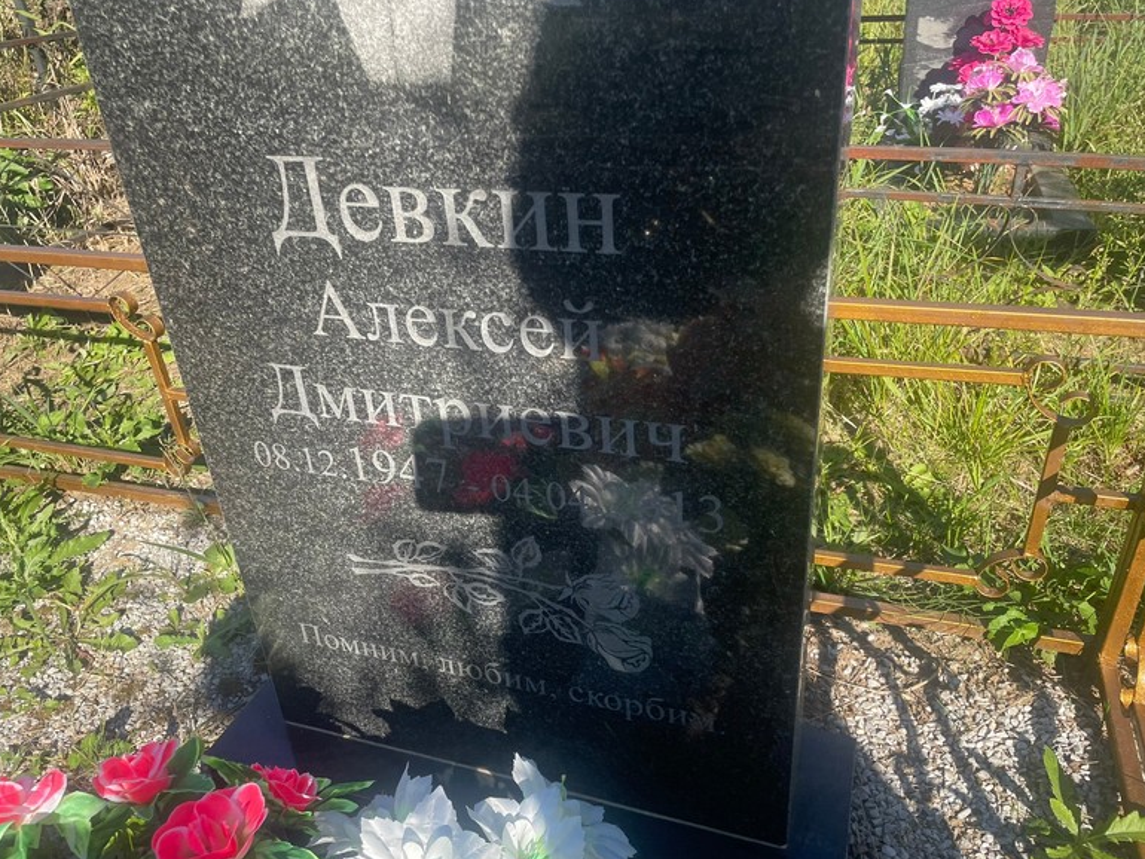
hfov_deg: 65.3
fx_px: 893
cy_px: 438
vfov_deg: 51.4
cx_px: 558
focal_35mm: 27
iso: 32
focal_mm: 4.2
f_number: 1.6
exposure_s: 1/1350
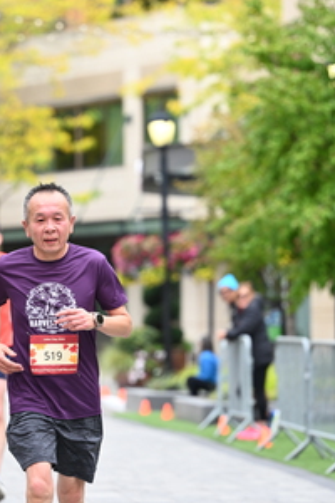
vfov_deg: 9.0
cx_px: 93
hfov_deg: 6.0
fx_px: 3196
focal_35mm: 229
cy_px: 221
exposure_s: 1/1600
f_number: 2.8
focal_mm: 125
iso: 640
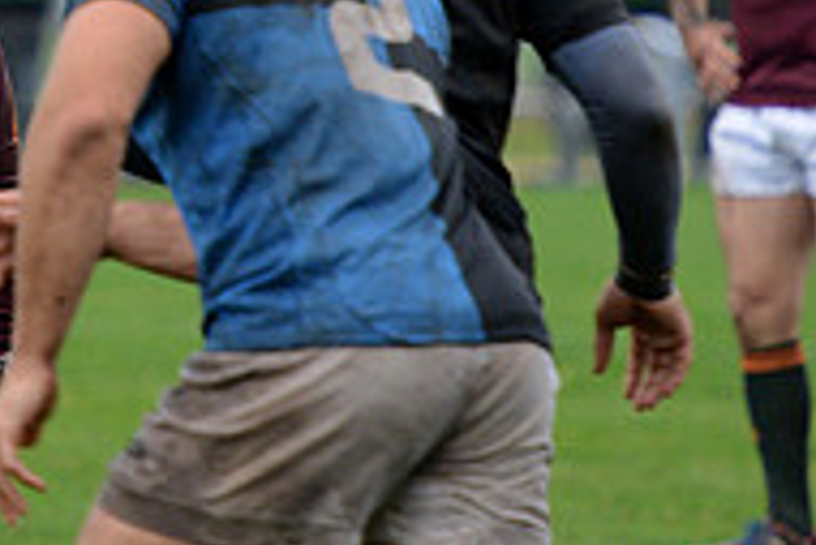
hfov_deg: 2.8
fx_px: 16650
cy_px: -281
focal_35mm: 734
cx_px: -202
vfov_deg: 1.9
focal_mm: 240
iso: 1250
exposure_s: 1/500
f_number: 4
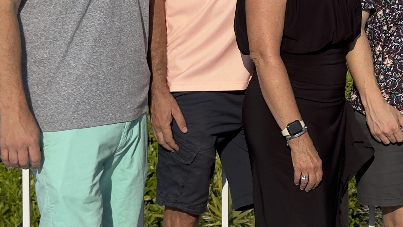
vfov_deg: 9.6
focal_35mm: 124
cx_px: 428
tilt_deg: -4.5
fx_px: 1325
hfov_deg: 16.8
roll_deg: -0.1
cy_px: -42
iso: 64
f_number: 1.78
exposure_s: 1/6410
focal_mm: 6.76
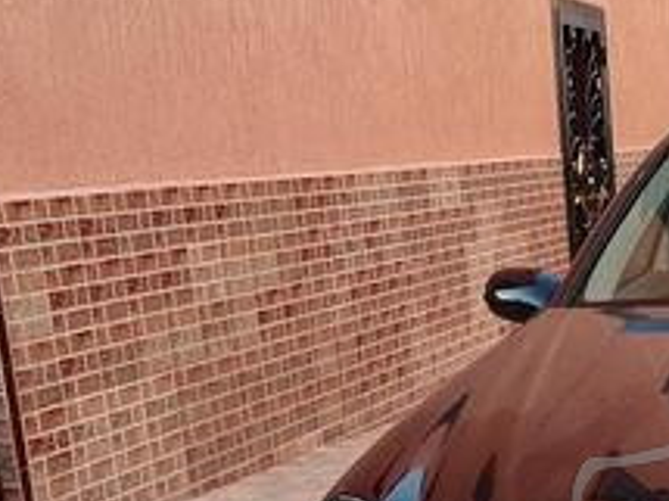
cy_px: 487
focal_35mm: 82
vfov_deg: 17.6
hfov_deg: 21.8
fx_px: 1584
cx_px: 843
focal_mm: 5.3
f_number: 1.8
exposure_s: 1/100
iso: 50
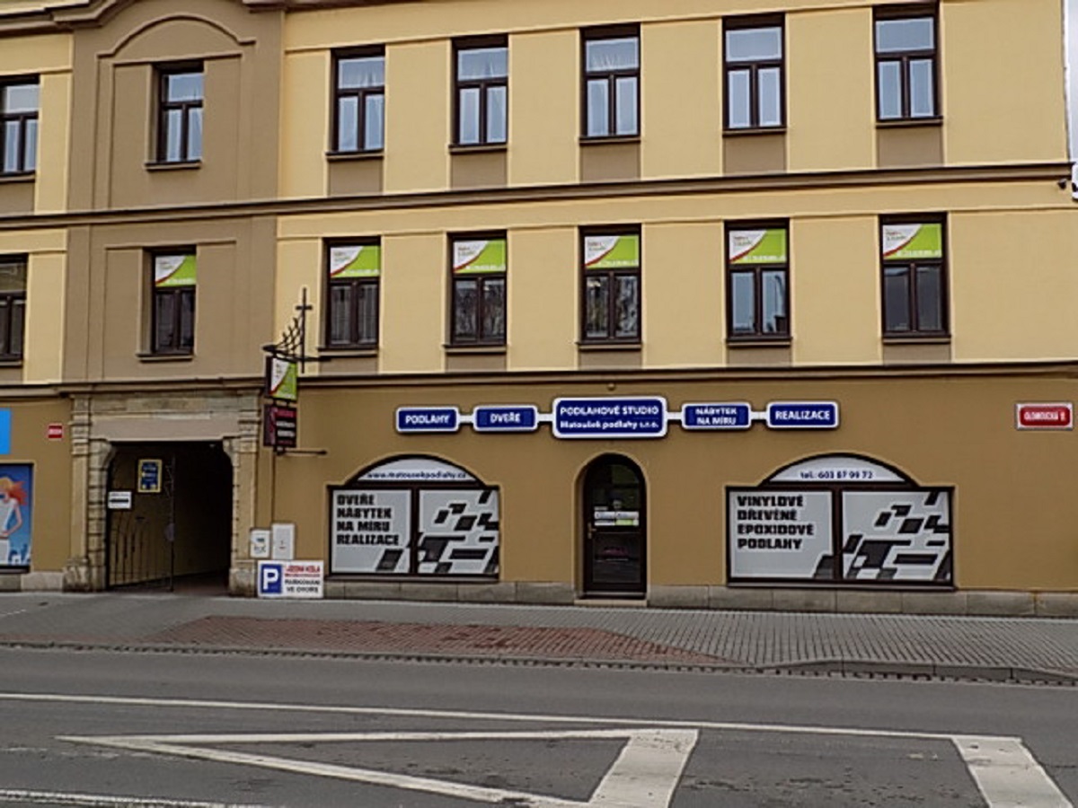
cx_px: 539
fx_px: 1059
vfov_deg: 41.8
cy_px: 404
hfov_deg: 54.0
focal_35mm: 34
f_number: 3.4
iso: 80
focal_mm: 6.1
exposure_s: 1/200
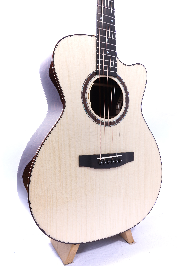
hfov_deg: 46.4
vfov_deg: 65.5
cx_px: 88
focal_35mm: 28
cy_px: 133
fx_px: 206
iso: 100
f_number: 20
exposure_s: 1/50
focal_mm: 28
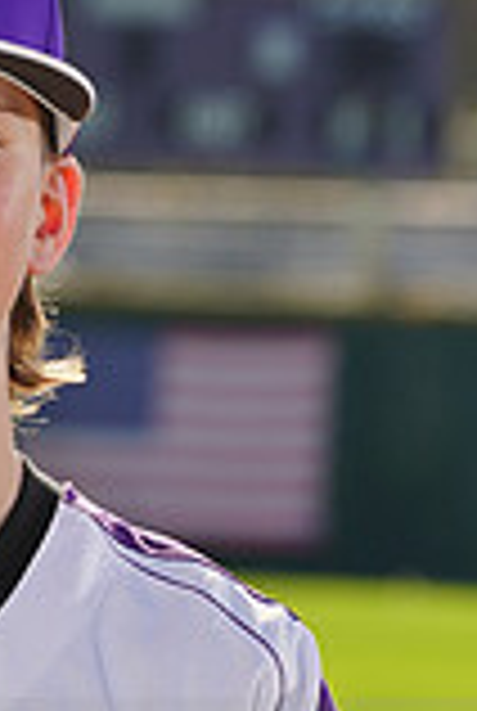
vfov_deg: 2.6
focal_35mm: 777
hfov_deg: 1.8
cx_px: -164
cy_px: 760
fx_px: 15374
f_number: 9
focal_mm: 212
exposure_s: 1/250
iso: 100
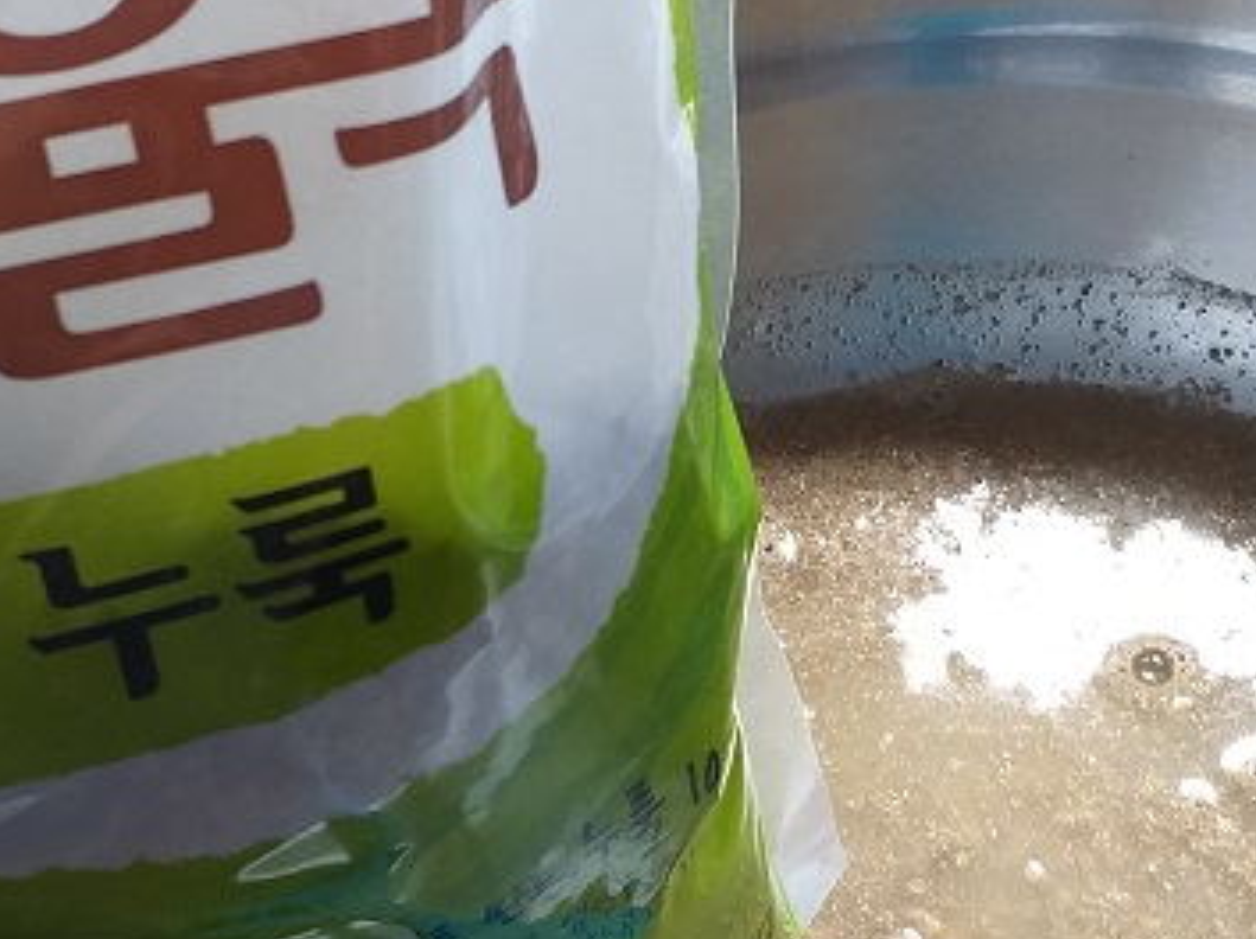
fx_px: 2139
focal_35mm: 59
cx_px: 672
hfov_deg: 32.7
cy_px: 743
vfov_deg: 24.4
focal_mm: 3.6
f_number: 1.9
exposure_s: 1/154
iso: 40
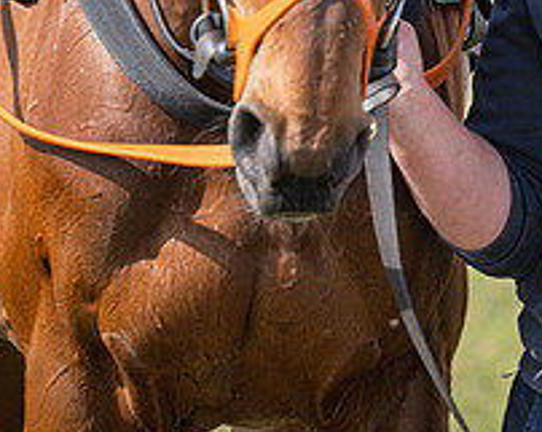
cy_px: -248
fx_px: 10428
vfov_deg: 2.4
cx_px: 653
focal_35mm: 651
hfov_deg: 3.0
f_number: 4
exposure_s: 1/1600
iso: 200
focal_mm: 160
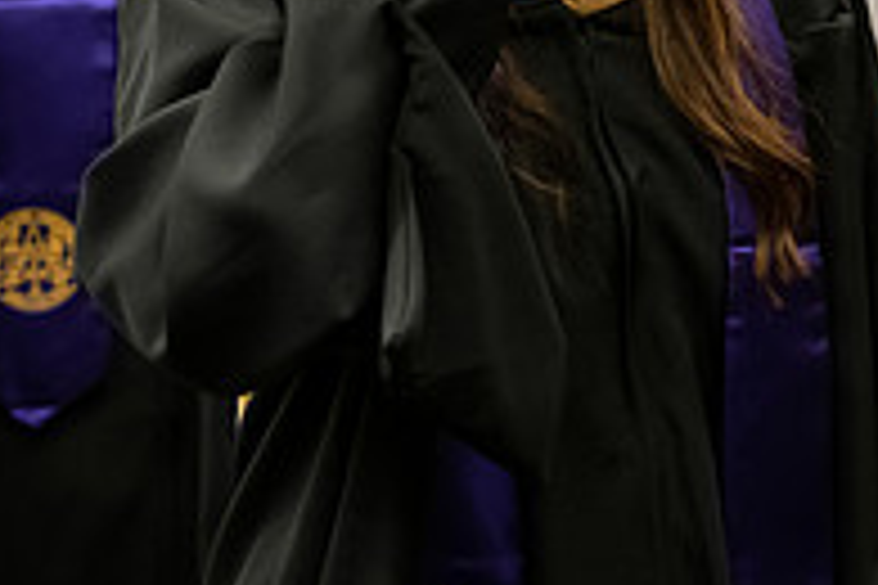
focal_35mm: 244
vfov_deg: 5.6
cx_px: 446
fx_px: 5950
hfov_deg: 8.4
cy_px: -92
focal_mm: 82
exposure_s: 1/200
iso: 2000
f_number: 4
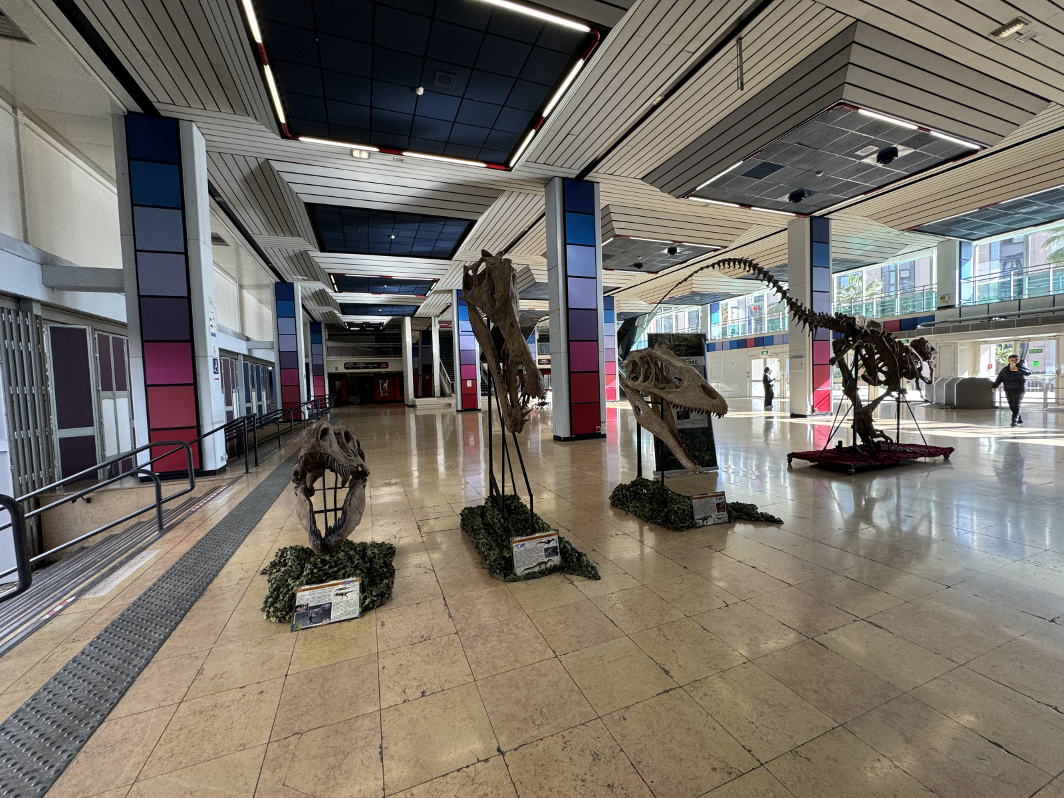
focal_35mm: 14
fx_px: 430
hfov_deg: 102.1
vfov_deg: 85.7
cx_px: 532
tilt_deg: -2.5
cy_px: 399
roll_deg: +2.4
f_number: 2.2
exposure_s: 1/100
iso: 100
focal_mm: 2.22
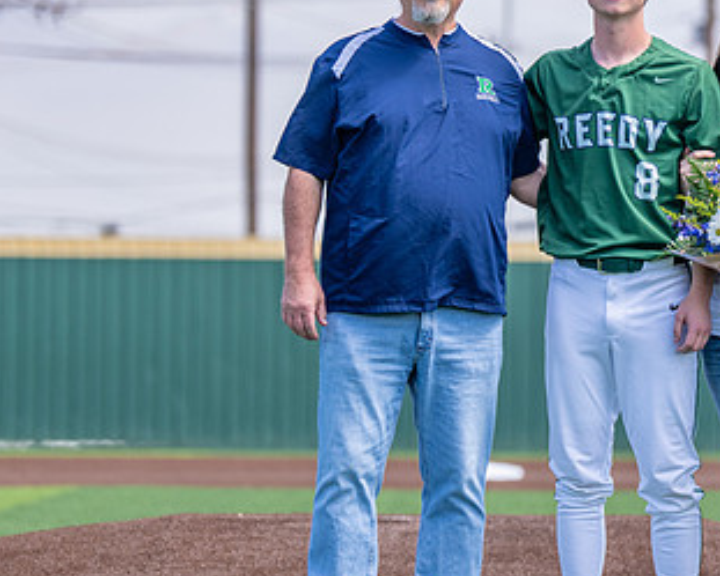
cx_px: 633
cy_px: 283
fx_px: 5862
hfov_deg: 7.0
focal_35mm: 275
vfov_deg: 5.6
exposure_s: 1/1000
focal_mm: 125
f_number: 2.8
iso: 100
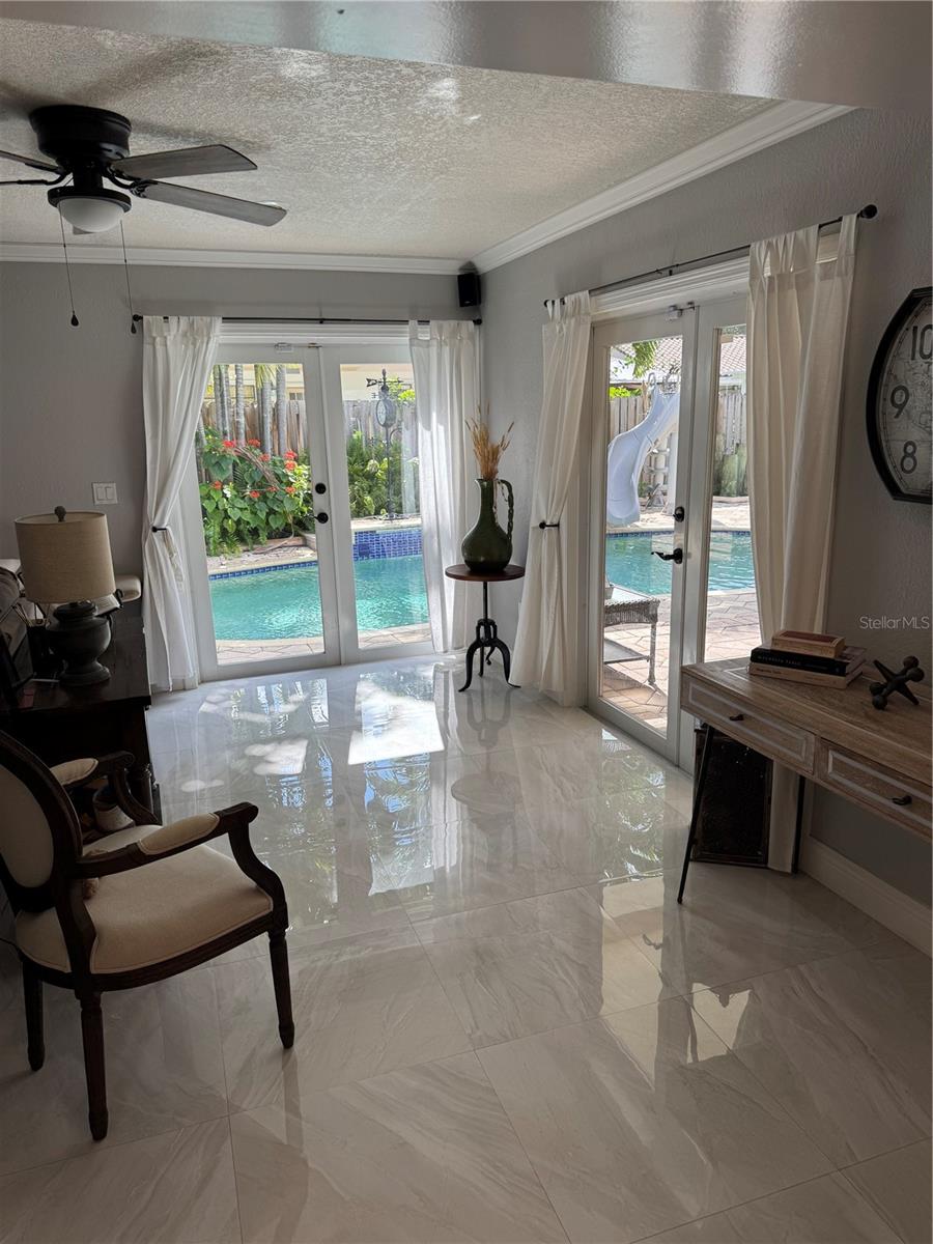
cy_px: 622
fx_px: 862
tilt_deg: -14.3
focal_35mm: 24
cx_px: 466
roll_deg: +1.5
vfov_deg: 71.6
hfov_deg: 56.8
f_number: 1.78
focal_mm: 6.76
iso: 64
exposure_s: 1/236
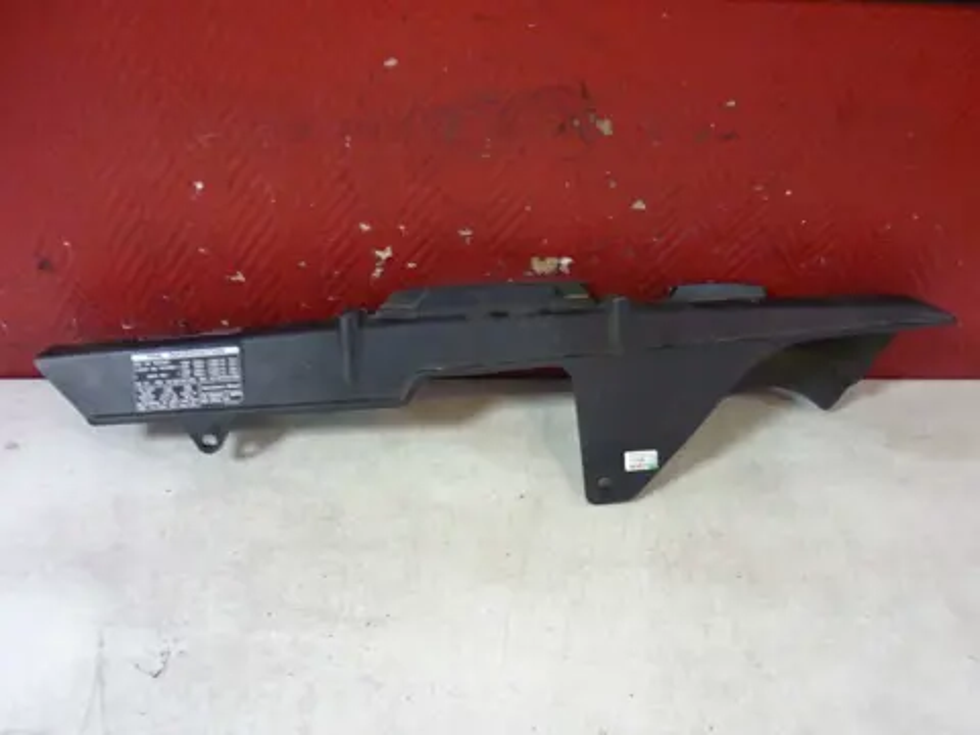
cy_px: 368
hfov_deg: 55.4
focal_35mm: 33
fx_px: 934
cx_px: 490
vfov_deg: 42.9
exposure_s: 1/8
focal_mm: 5.5
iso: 400
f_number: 2.8
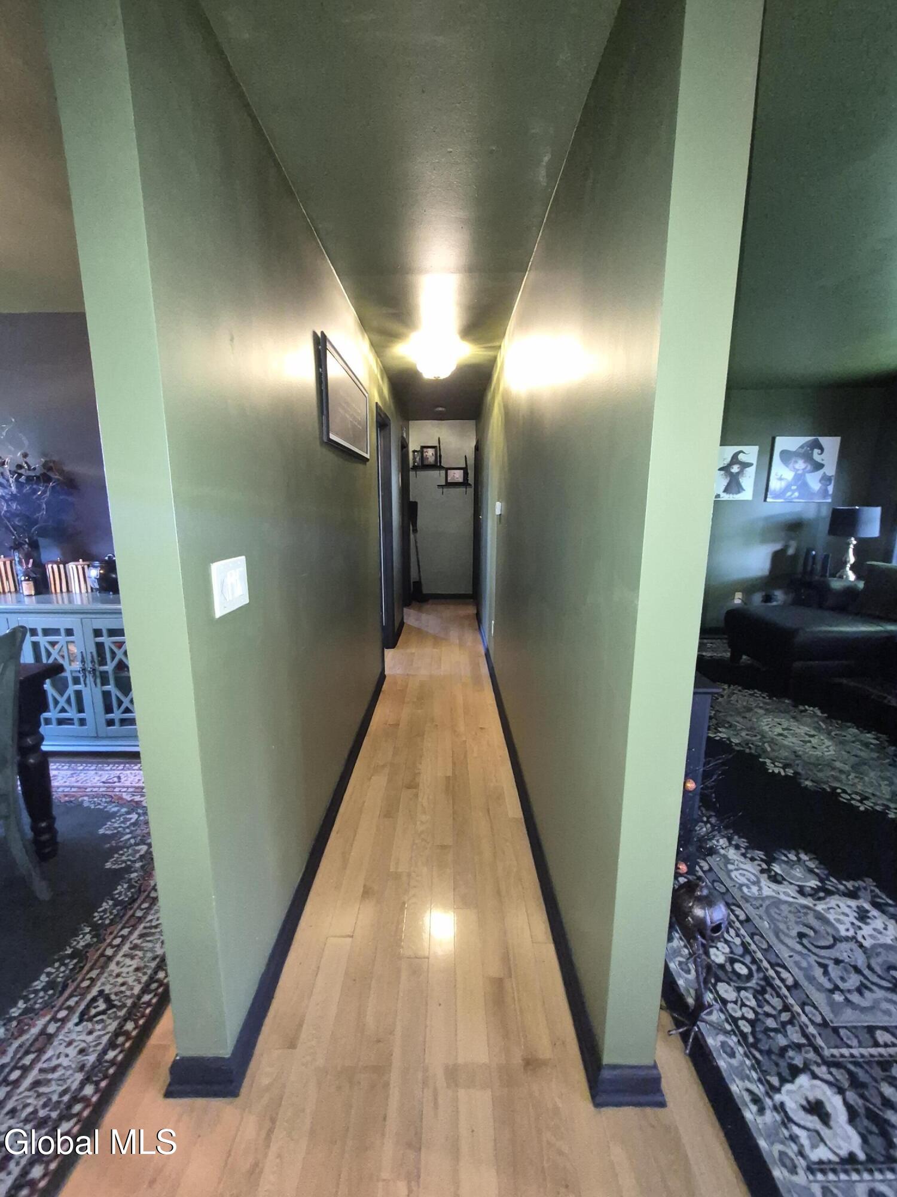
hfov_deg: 89.9
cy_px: 598
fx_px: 449
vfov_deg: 106.2
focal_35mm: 13
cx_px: 448
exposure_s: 1/19
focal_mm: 1.74
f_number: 2.2
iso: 640
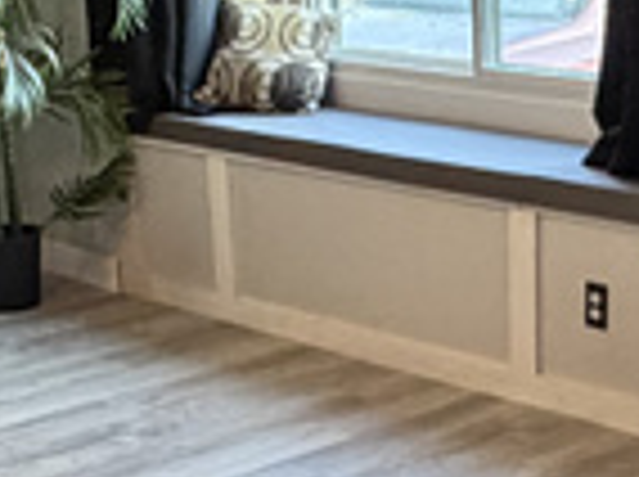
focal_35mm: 101
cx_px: 486
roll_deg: +1.7
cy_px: 446
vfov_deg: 14.4
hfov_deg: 19.3
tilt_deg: -19.4
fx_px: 1861
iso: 400
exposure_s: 1/60
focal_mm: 2.22
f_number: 2.2
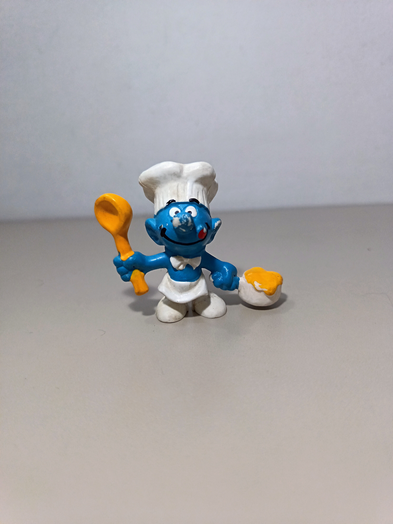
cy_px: 262
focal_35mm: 24
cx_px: 196
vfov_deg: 71.6
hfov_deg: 56.8
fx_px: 363
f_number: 1.75
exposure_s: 1/33.3
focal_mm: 5.25
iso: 1000
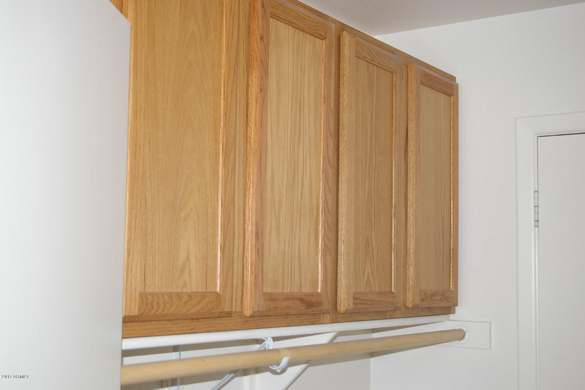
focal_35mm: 52
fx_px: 853
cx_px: 292
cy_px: 195
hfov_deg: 37.9
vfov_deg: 25.8
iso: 200
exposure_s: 1/45
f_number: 4.5
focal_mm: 35
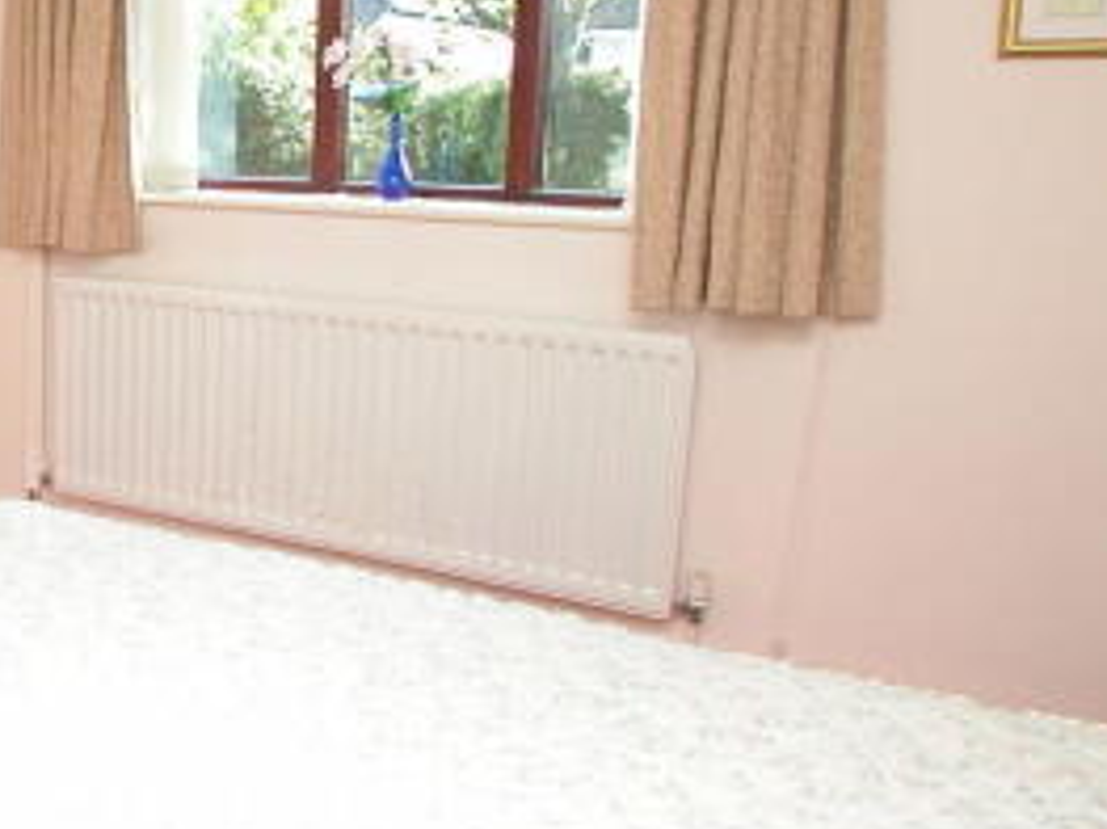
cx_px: -99
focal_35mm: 62
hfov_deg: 28.5
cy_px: 360
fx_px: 1982
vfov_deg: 23.6
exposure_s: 1/66.4
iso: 100
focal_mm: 7.1
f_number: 3.1
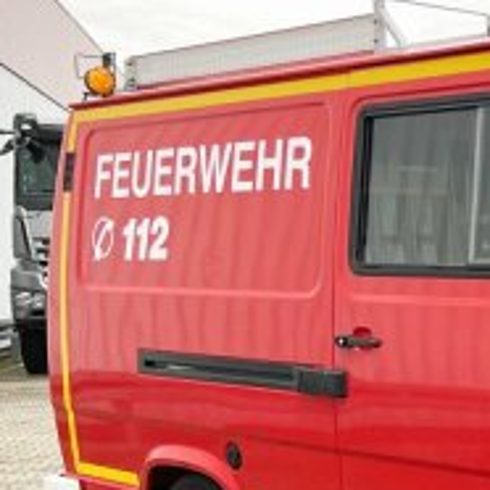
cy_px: 371
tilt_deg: -4.2
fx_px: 1265
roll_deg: +3.0
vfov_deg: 21.7
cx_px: 775
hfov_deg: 18.8
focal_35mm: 79
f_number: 1.5
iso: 80
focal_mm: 5.7
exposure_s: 1/121
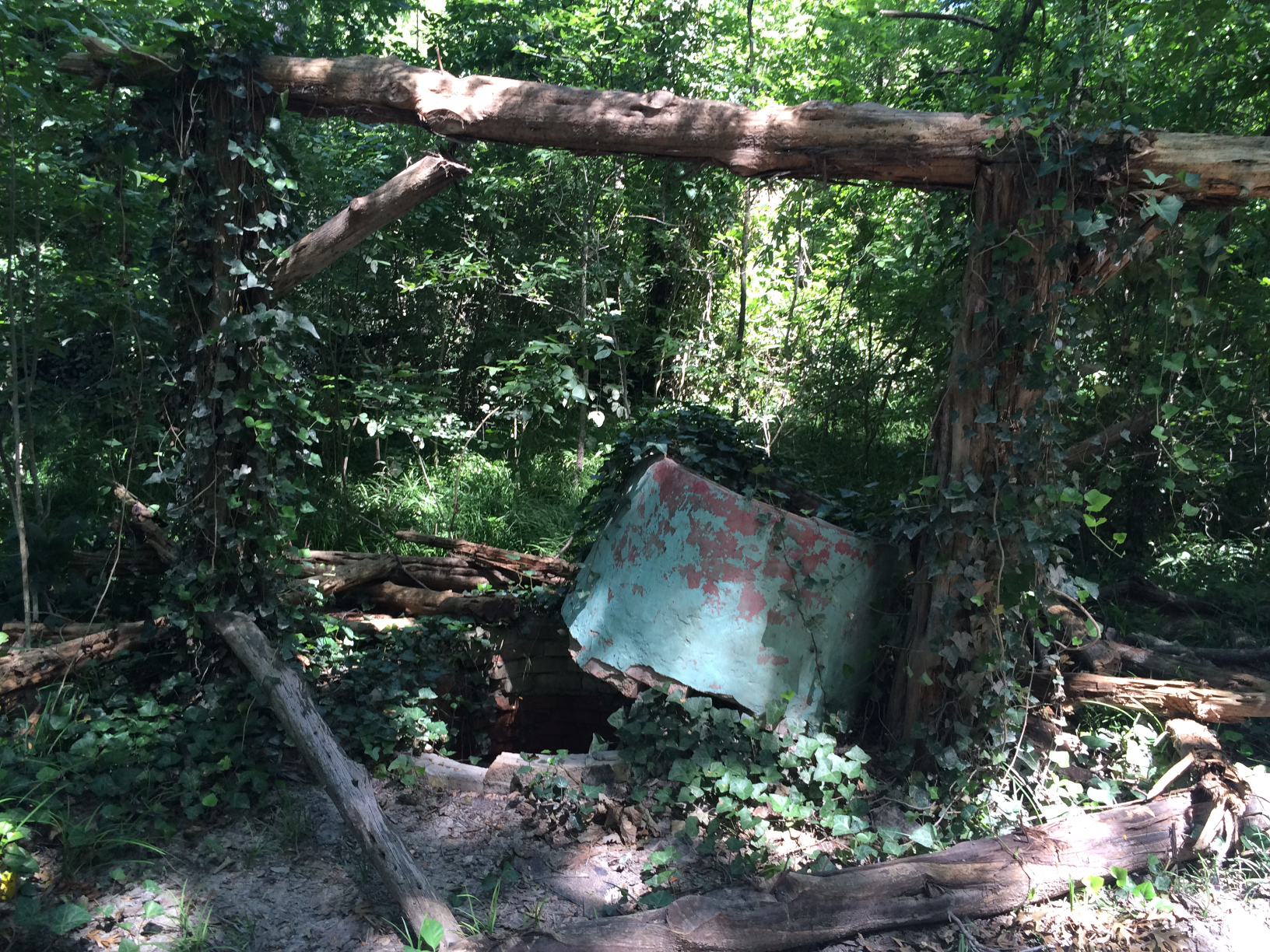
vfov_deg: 48.2
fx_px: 1064
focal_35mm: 29
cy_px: 476
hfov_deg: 61.7
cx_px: 635
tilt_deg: -13.2
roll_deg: -2.2
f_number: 2.2
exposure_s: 1/120
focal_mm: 4.15
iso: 64
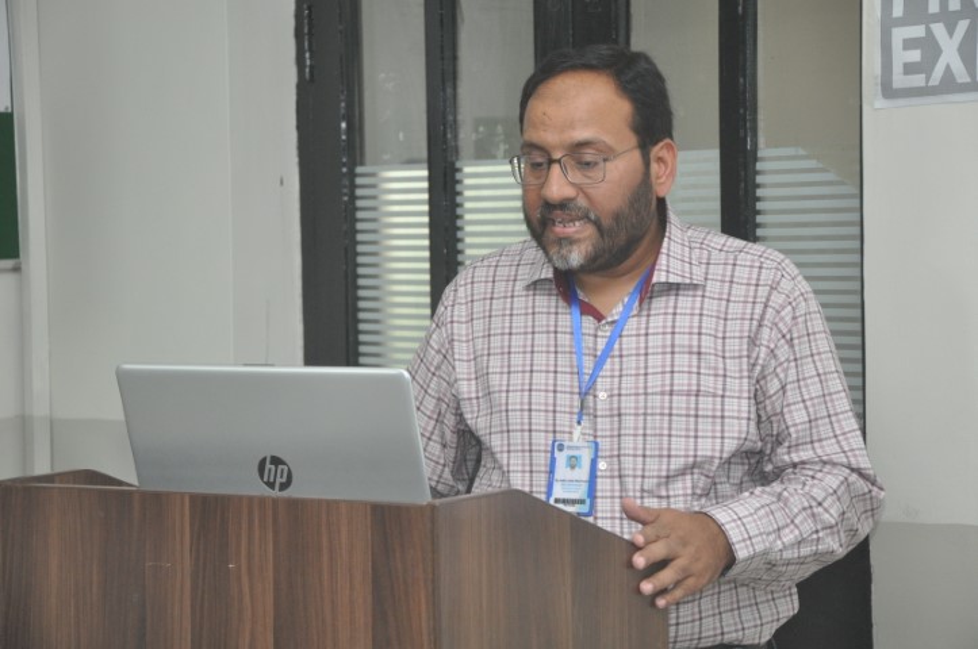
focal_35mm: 112
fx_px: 3052
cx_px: 489
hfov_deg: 18.2
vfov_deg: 12.1
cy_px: 324
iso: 1250
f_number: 6.3
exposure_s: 1/60
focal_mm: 75
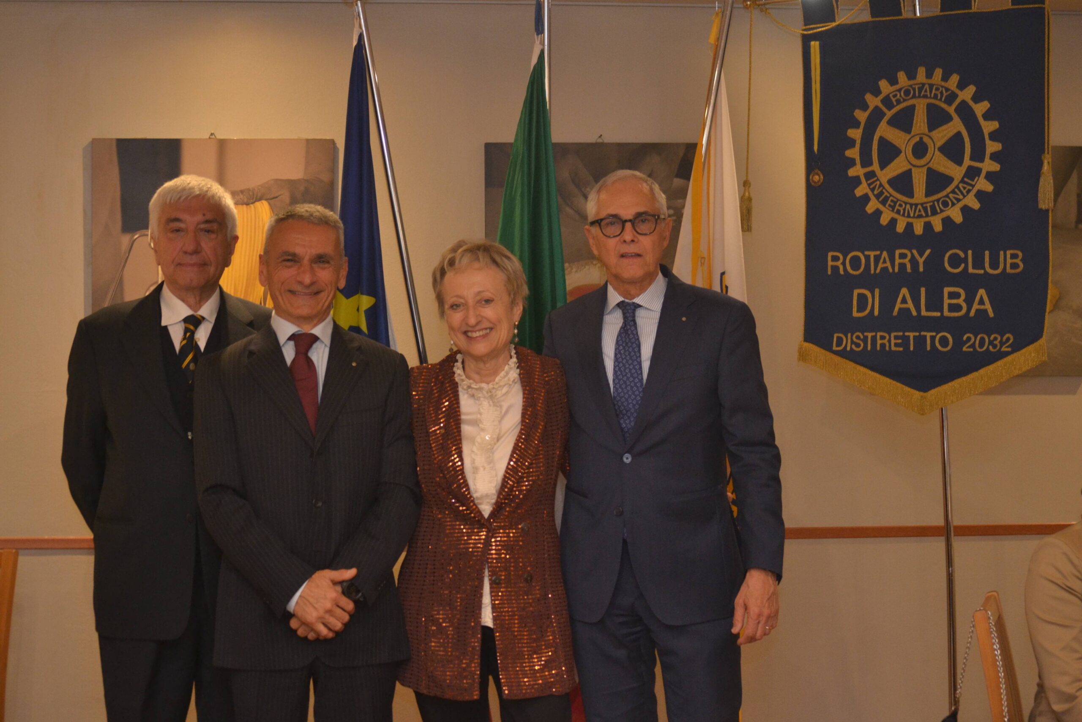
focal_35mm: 82
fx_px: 2480
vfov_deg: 16.6
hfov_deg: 24.6
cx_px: 541
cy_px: 361
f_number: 4
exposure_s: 1/30
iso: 800
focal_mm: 55
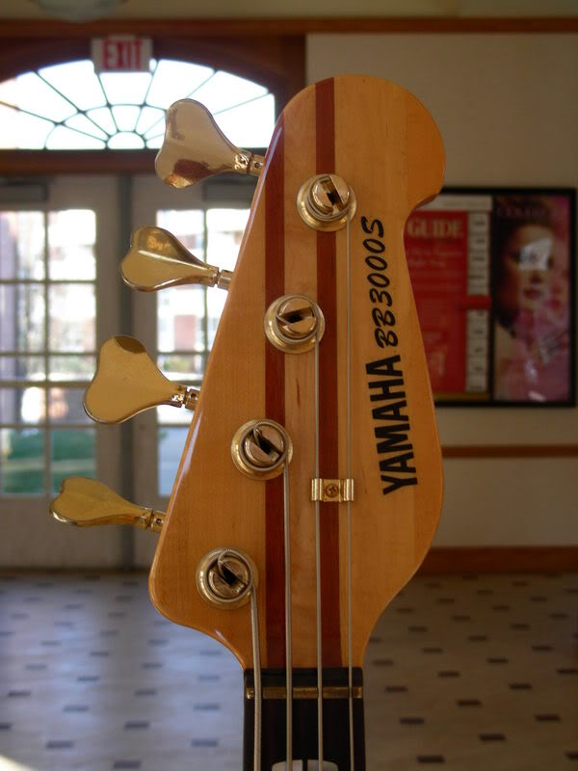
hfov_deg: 23.3
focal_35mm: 63
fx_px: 1403
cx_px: 289
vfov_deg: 30.7
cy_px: 386
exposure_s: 1/64
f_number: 3.5
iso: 50
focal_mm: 10.5
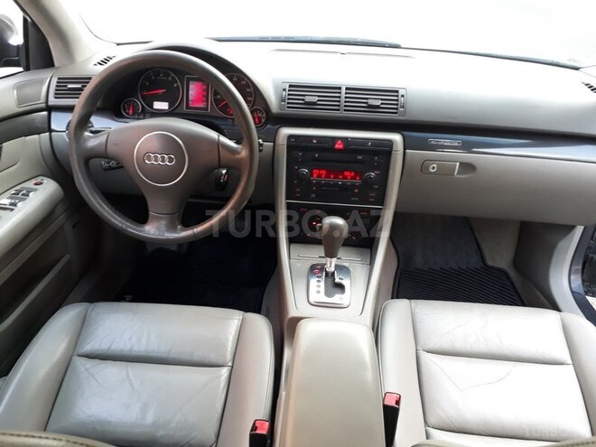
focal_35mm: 27
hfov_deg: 65.3
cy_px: 224
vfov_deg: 51.4
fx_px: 465
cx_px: 298
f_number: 1.9
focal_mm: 3.6
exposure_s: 1/33
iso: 160
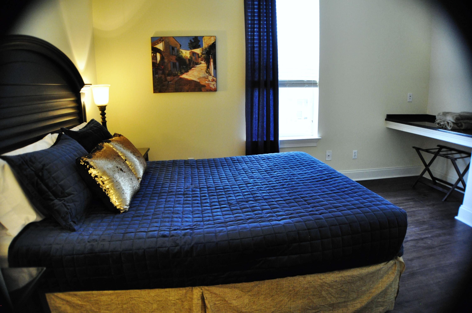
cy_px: 156
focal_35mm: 27
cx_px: 236
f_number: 3.5
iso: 1250
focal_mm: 18
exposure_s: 1/40
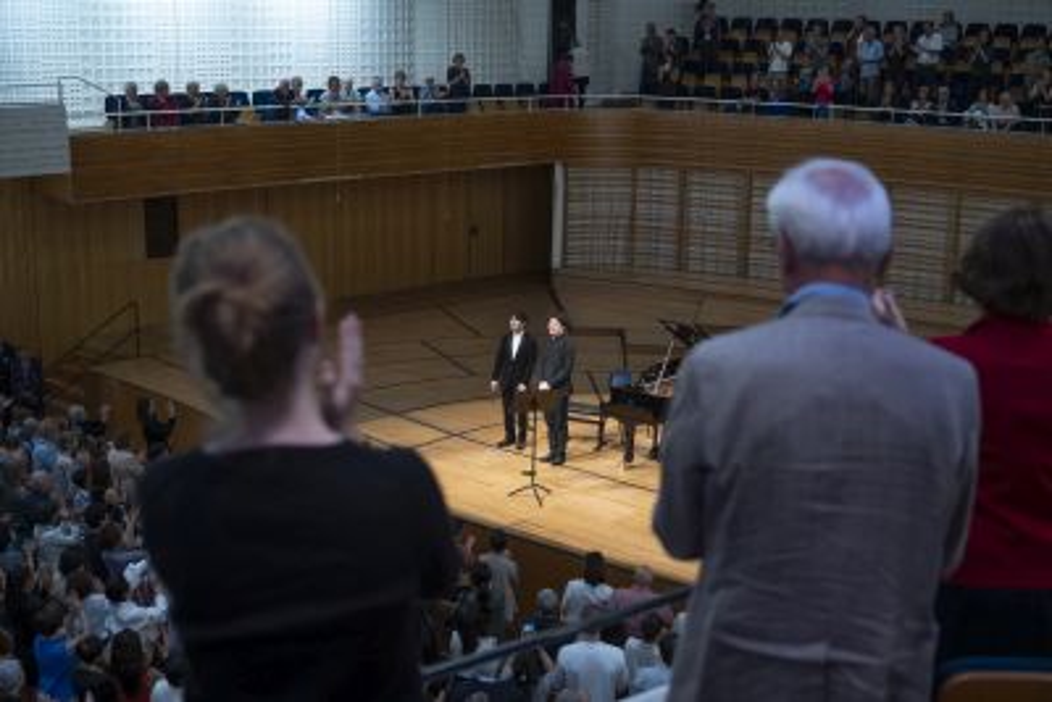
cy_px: 351
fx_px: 1432
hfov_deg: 40.3
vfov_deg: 27.5
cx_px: 526
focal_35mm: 49
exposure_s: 1/160
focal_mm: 49
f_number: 3.5
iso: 1600
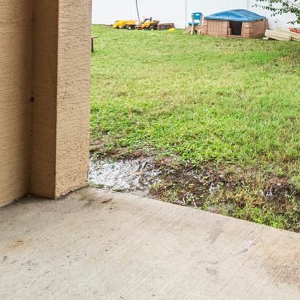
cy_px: -25
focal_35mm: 43
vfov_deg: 34.2
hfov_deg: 33.6
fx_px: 422
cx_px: 337
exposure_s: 1/50
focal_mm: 10
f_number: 5.6
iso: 640
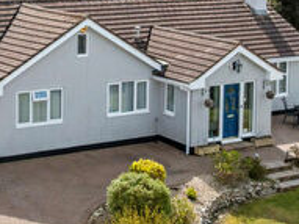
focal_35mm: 88
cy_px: -25
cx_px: 9
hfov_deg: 21.6
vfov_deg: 16.3
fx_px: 760
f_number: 2.8
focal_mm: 12.29
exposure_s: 1/6400
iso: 230
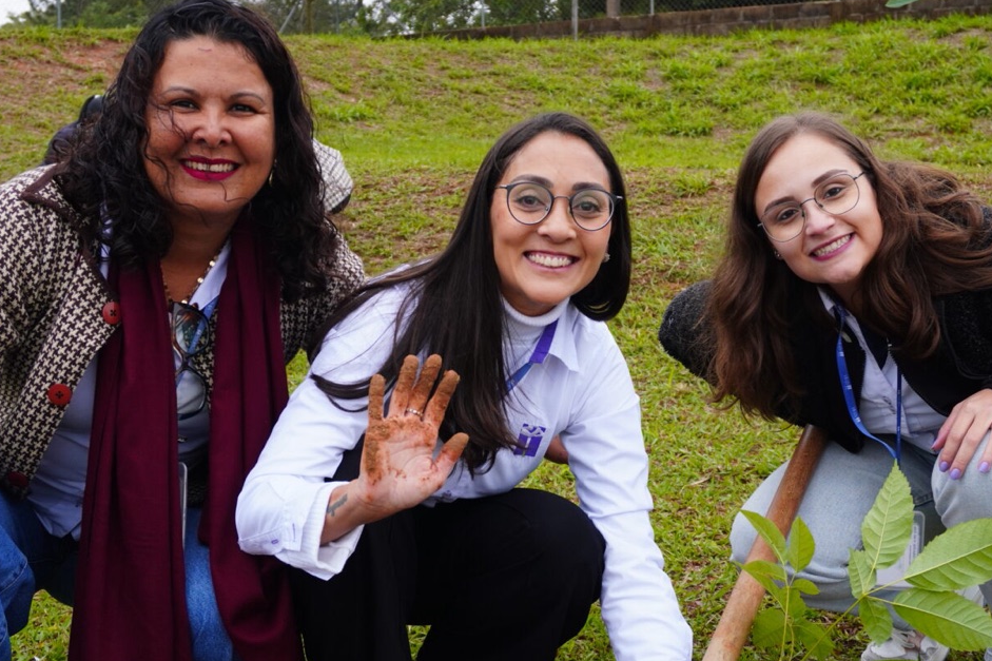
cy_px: 299
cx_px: 466
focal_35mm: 52
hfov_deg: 38.4
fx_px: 1423
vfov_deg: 26.1
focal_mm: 27
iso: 500
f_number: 5.6
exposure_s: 1/250
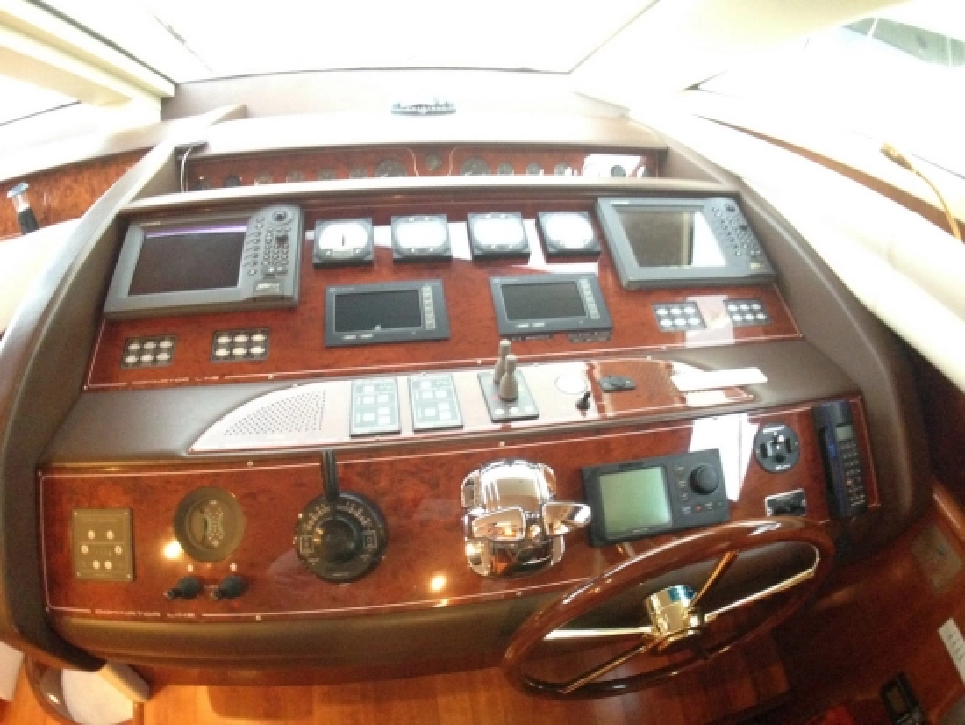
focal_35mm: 33
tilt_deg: -34.8
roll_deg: -2.8
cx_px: 482
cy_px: 362
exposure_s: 1/15
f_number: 2.4
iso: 500
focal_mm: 4.12
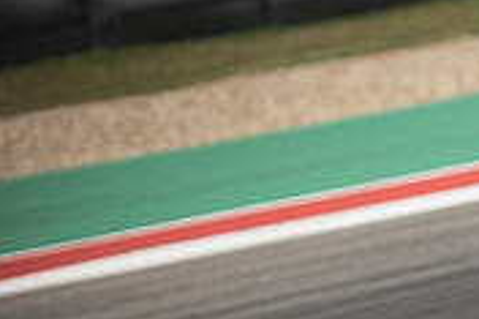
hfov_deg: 2.1
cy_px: 457
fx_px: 13173
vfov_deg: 1.4
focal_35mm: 991
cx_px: 784
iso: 125
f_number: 2.8
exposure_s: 1/2000
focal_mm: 200
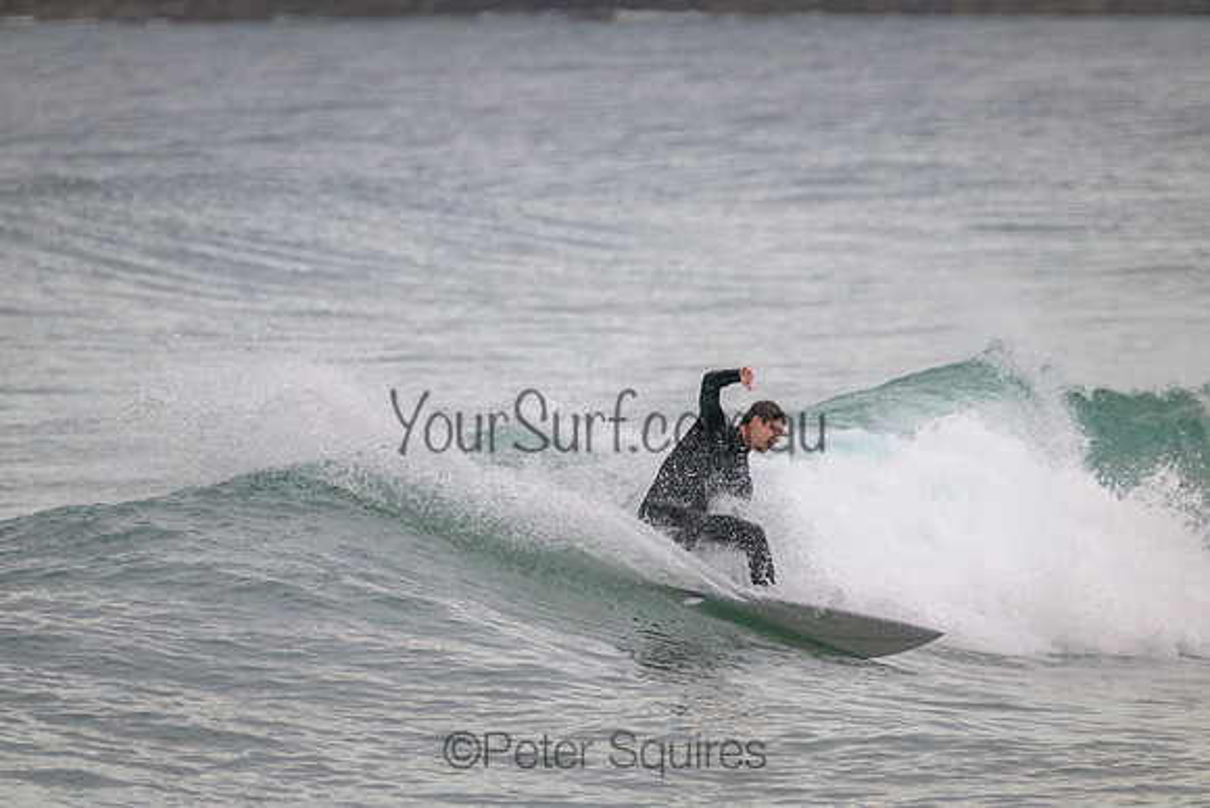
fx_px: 26894
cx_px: 605
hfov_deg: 2.6
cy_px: 404
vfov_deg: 1.7
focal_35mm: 800
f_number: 11
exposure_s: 1/800
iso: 3200
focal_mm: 800
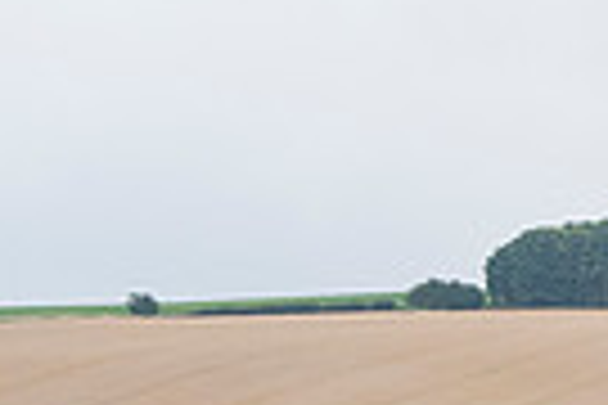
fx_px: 11416
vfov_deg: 2.0
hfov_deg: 3.0
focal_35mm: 676
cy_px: 407
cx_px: 1302
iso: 800
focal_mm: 105
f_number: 4
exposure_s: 1/2000
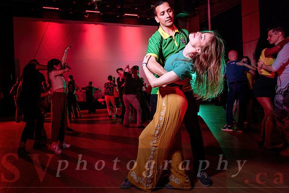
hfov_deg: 61.4
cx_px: 136
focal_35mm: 30
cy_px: 100
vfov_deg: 43.2
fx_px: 243
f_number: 3.2
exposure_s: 1/60
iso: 1000
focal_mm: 28
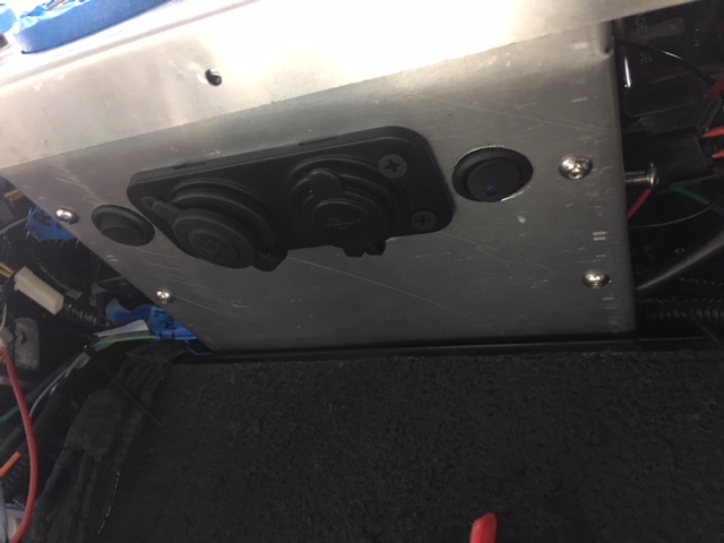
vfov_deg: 48.2
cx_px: 362
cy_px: 272
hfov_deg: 61.7
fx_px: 607
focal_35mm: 29
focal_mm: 4.15
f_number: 2.2
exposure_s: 1/4
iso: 64
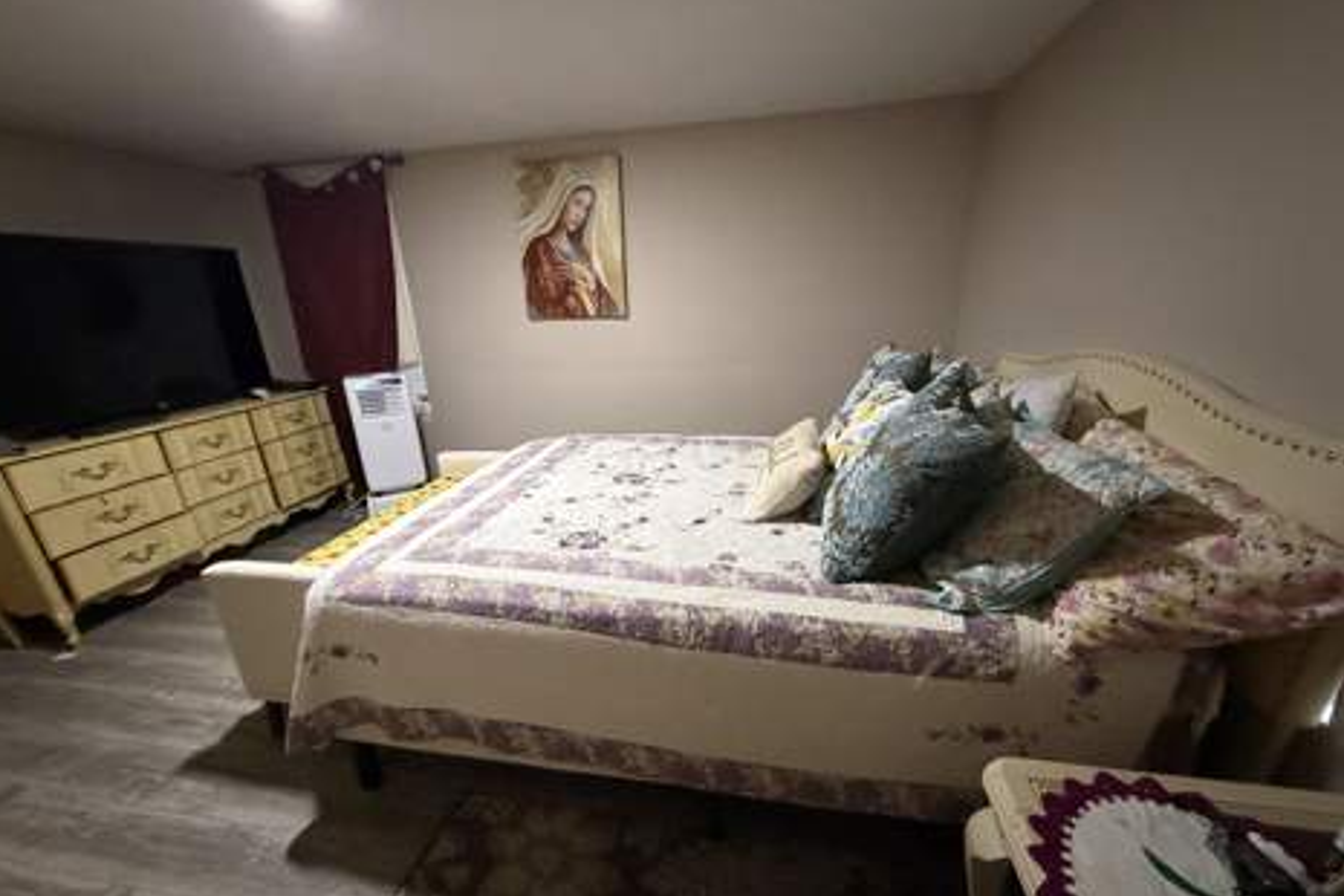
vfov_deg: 77.0
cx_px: 659
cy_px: 501
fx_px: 560
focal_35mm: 15
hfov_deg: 100.4
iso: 500
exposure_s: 1/60
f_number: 2.2
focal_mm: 2.22
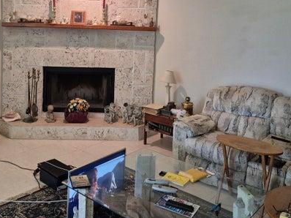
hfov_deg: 49.6
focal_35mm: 37
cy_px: 53
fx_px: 311
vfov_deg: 37.6
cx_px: 107
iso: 500
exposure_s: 1/120
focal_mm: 5.4
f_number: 1.8
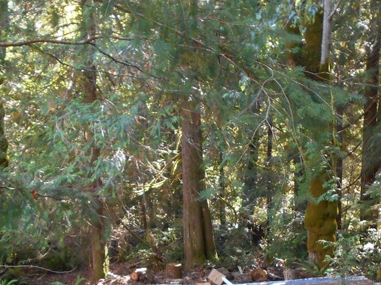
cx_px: 222
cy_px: 254
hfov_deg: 29.3
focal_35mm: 66
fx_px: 726
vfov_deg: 21.8
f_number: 3.4
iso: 250
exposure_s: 1/30
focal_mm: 5.1
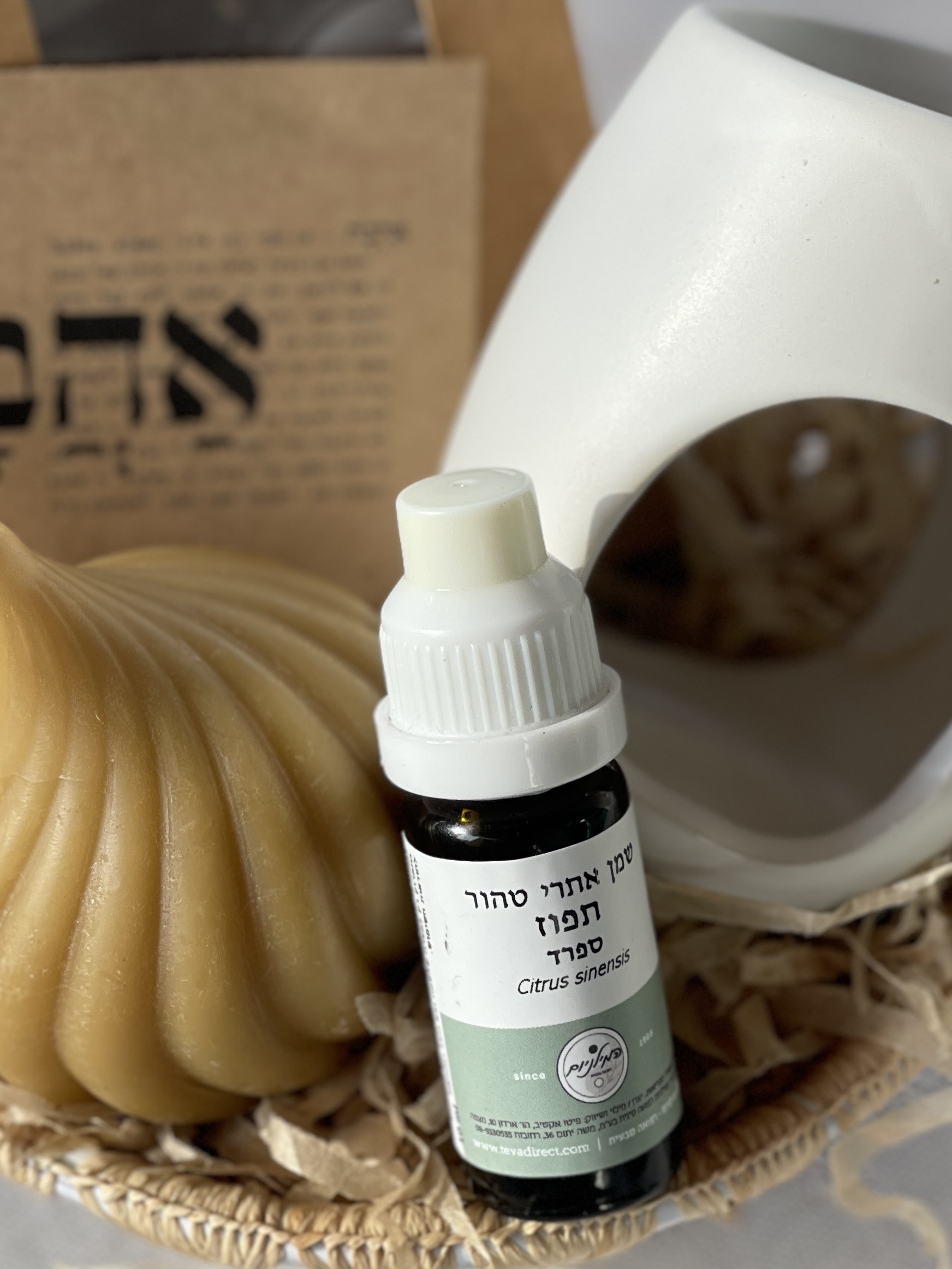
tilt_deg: -53.2
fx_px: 4070
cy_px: 345
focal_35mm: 111
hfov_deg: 13.3
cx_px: 310
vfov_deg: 17.6
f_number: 2.2
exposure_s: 1/176
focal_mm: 7.5
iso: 25
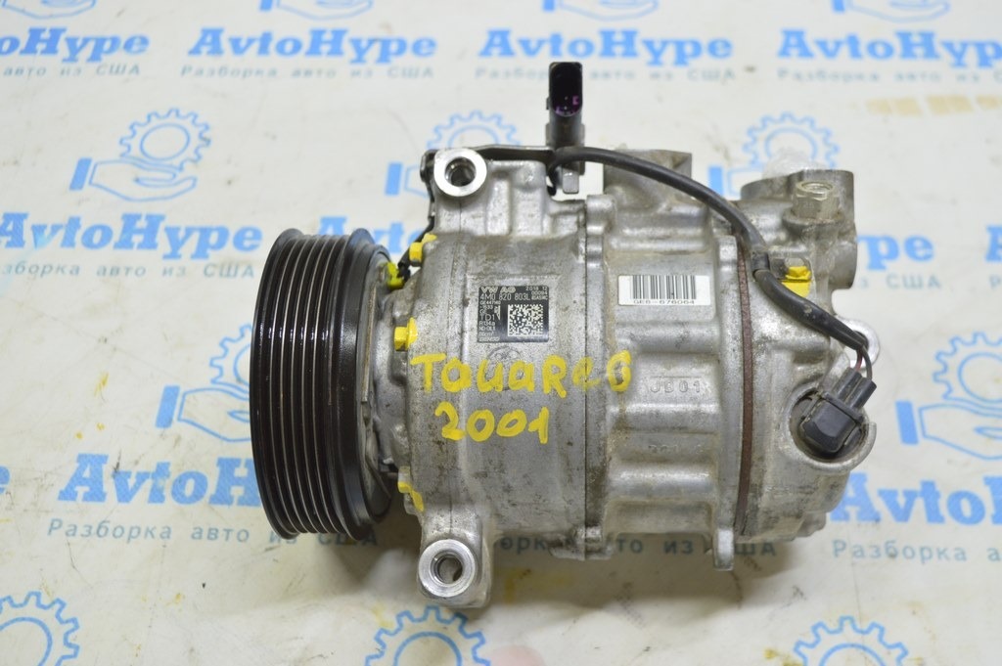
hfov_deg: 46.4
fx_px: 1168
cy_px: 333
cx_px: 501
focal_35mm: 42
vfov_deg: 31.8
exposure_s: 1/20
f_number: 5.6
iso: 400
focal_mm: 28
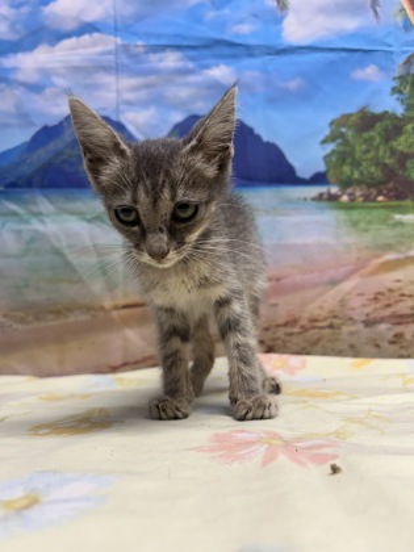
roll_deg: +2.1
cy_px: 276
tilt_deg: +8.5
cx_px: 207
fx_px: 415
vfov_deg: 67.3
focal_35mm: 26
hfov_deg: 53.1
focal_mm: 5.7
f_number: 1.5
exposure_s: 1/120
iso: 80
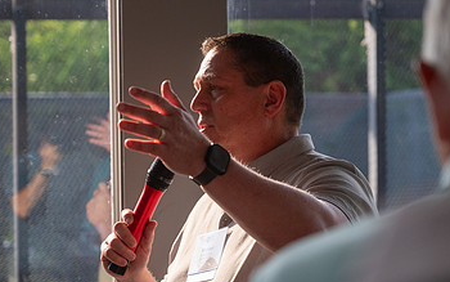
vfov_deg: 11.1
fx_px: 1448
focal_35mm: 118
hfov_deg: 17.6
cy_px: 125
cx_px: 312
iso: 640
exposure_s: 1/1250
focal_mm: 70
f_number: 4
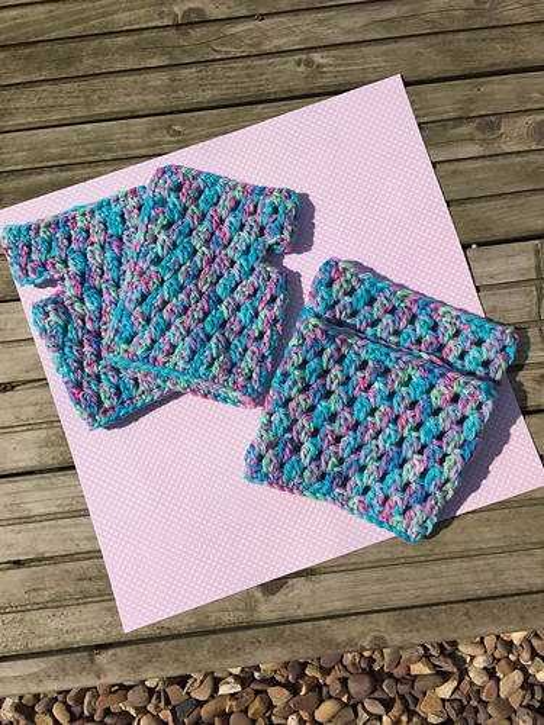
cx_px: 272
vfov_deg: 61.7
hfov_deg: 48.2
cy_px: 362
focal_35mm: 29
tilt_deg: -85.8
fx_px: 608
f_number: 2.2
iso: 32
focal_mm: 4.15
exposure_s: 1/4950
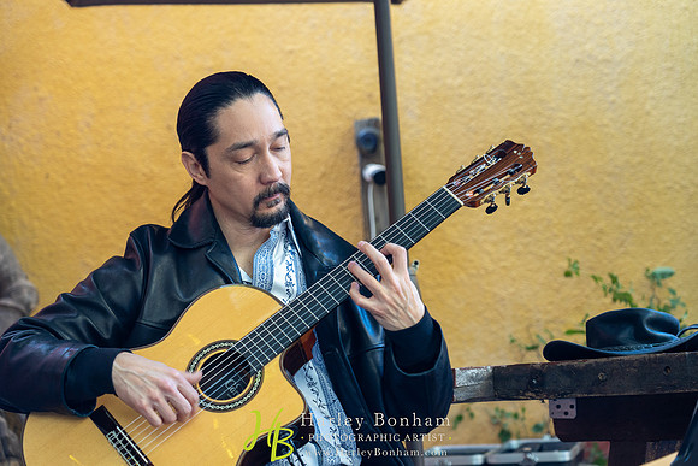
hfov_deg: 27.3
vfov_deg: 18.4
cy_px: 233
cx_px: 349
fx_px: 1435
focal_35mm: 74
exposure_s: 1/40
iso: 640
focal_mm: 74
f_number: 4
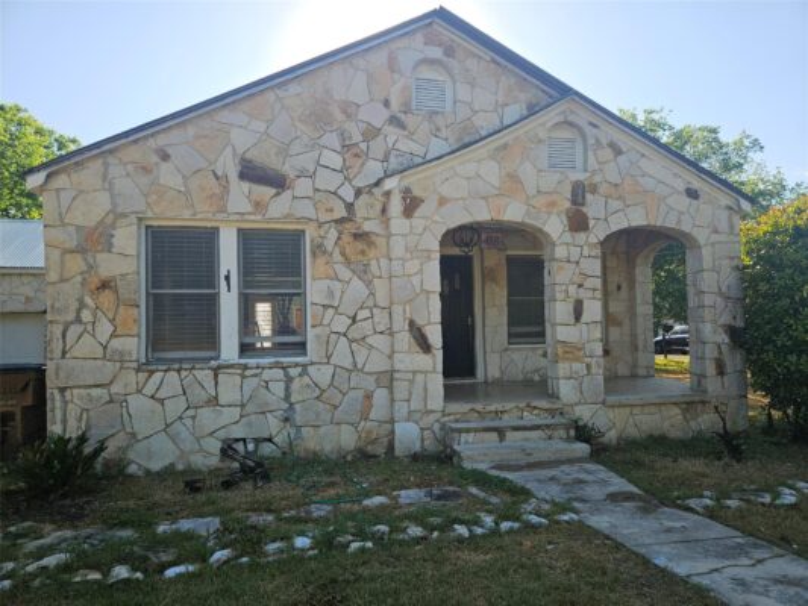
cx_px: 404
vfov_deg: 58.9
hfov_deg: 73.9
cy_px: 303
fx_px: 537
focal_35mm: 23
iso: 40
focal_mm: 5.4
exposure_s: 1/1325
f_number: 1.8
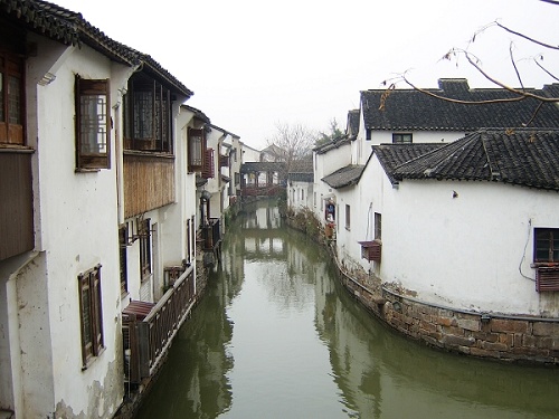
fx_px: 501
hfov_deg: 58.4
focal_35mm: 31
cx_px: 280
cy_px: 210
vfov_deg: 45.4
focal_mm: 8.13
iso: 50
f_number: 2.7
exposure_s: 1/125
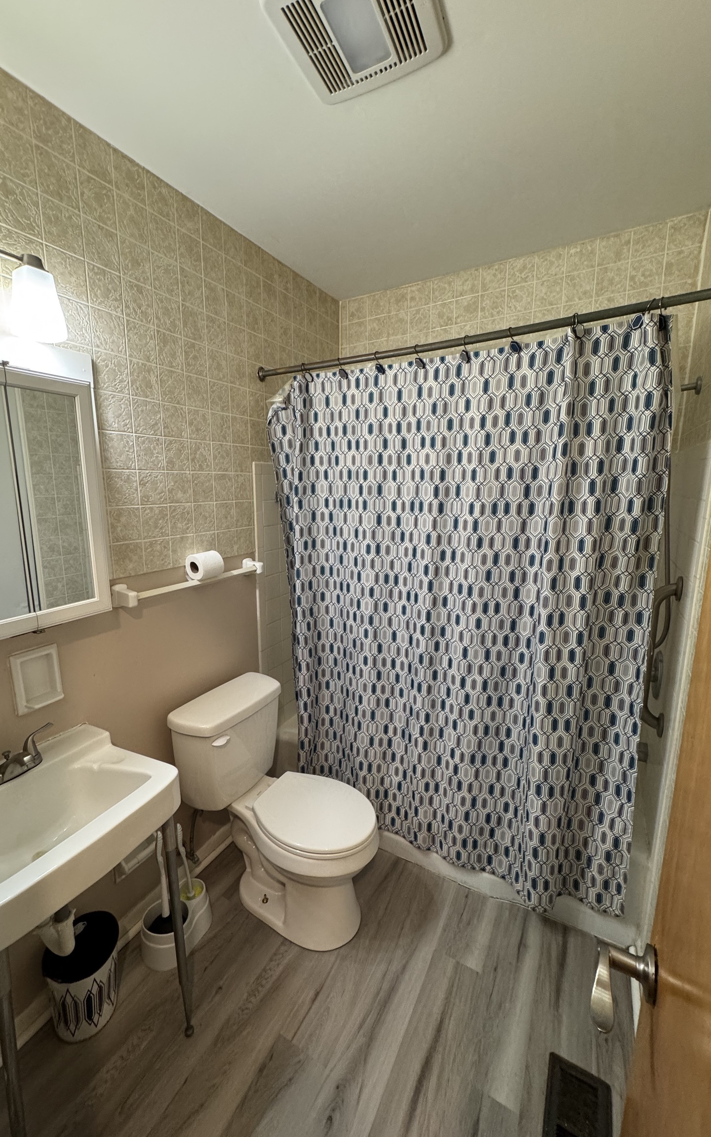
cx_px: 314
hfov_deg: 74.5
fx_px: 465
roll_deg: +1.5
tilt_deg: -10.9
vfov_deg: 101.5
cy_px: 573
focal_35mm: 15
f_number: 2.2
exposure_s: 1/60
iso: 250
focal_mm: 2.22
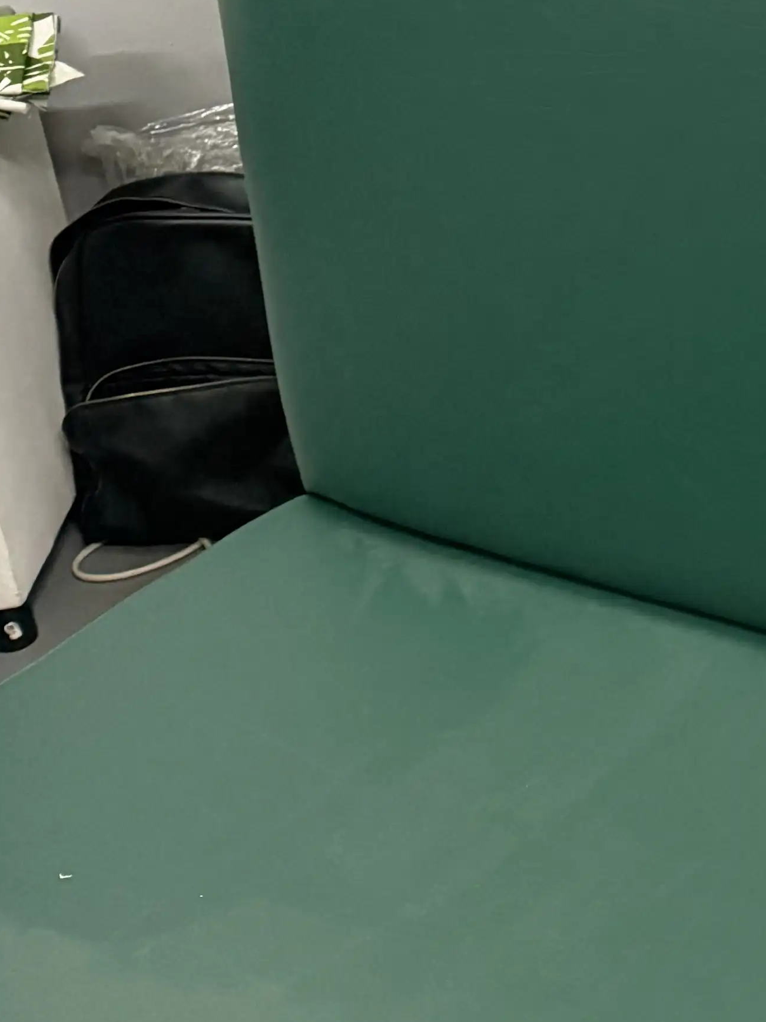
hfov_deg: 16.5
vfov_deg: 23.5
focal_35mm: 79
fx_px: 2331
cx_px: 1238
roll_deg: +5.1
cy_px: -40
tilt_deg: -19.1
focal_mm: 6.76
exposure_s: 1/60
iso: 640
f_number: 1.78
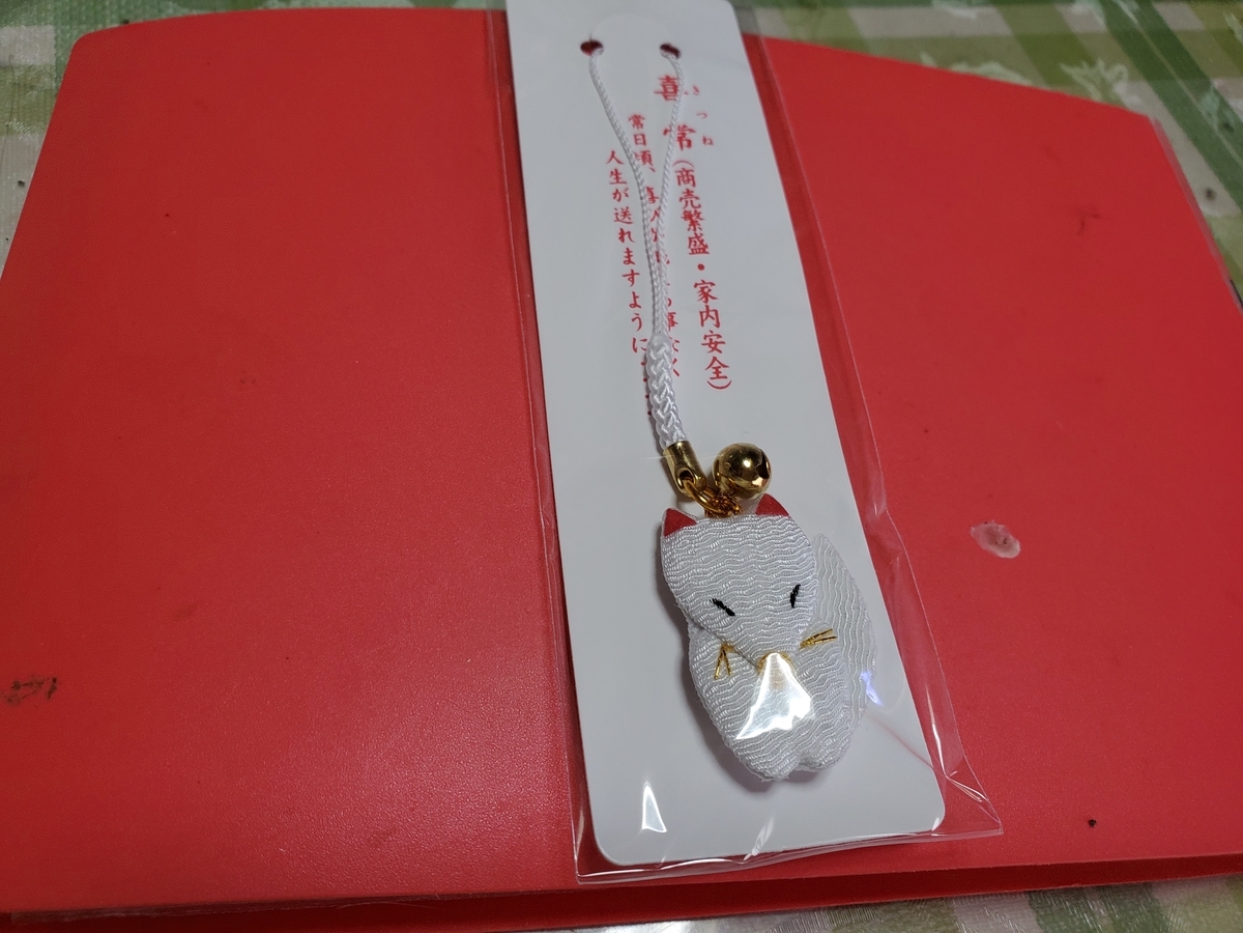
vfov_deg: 53.1
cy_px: 466
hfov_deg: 67.3
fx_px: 934
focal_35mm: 26
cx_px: 622
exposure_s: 1/100
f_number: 2.4
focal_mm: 4.3
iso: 125
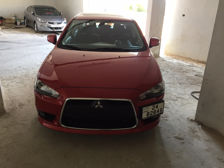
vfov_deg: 48.2
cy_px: 84
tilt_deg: -20.9
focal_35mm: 29
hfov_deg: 61.7
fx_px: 188
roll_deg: -2.3
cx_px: 112
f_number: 2.2
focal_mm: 4.15
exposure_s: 1/33
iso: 40
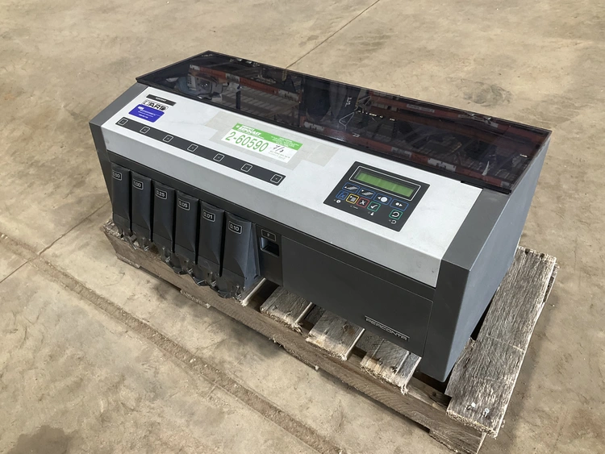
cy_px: 227
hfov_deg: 61.6
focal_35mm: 29
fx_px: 507
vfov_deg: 48.3
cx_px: 302
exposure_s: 1/60
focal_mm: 3
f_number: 1.8
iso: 80
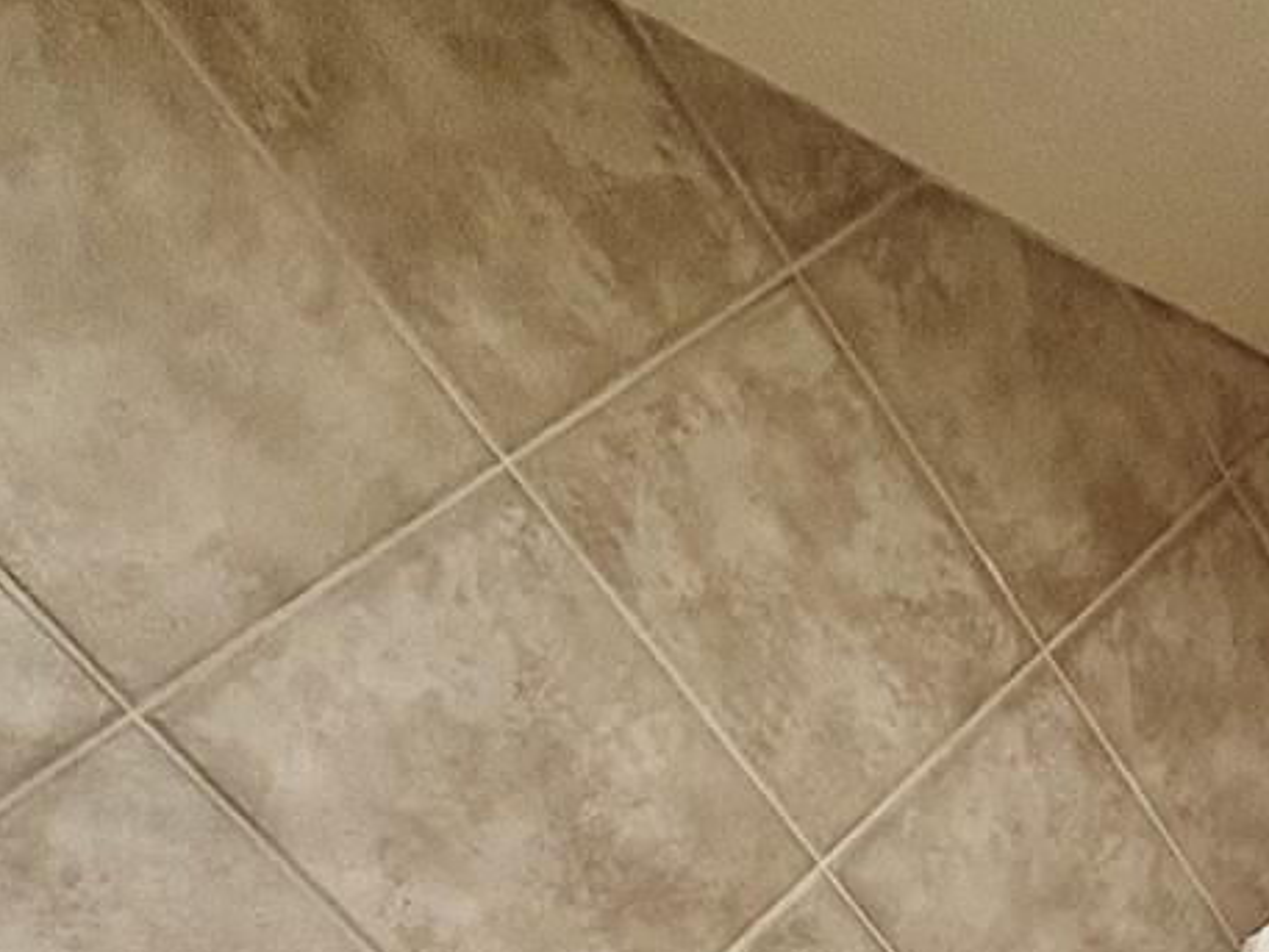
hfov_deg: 34.2
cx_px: 1366
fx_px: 1797
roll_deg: +1.6
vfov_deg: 23.1
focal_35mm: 49
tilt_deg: -2.3
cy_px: 1482
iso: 250
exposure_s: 1/60
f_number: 2.2
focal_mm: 2.22
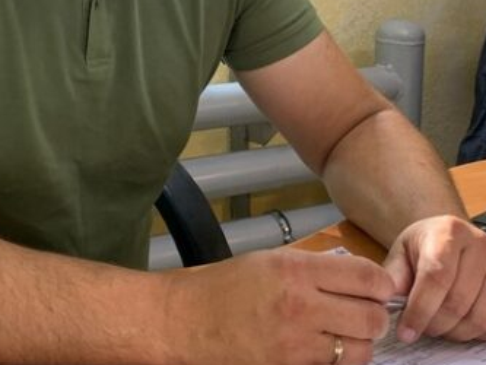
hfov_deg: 24.2
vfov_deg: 17.9
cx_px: 140
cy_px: -13
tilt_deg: -6.6
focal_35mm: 80
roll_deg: +0.3
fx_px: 1124
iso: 125
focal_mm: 4.25
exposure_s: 1/60
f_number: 1.8
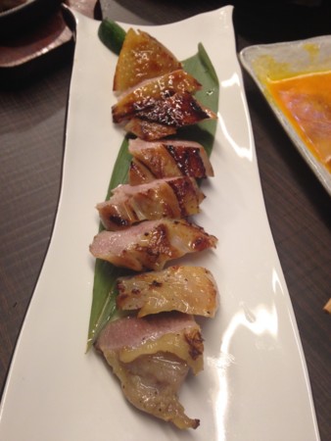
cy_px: 220
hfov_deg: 43.0
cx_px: 166
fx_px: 420
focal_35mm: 33
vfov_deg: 55.3
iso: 100
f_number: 2.4
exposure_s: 1/20
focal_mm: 4.12
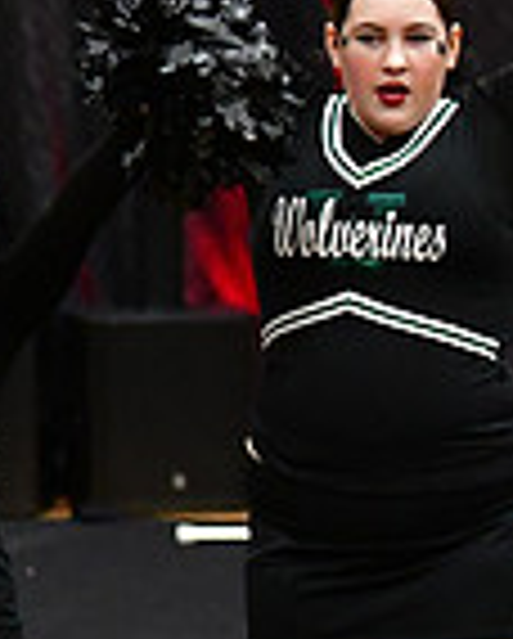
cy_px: 322
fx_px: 11098
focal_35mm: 586
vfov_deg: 3.3
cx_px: -738
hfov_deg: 2.6
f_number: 3.5
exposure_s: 1/500
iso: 5000
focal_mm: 102
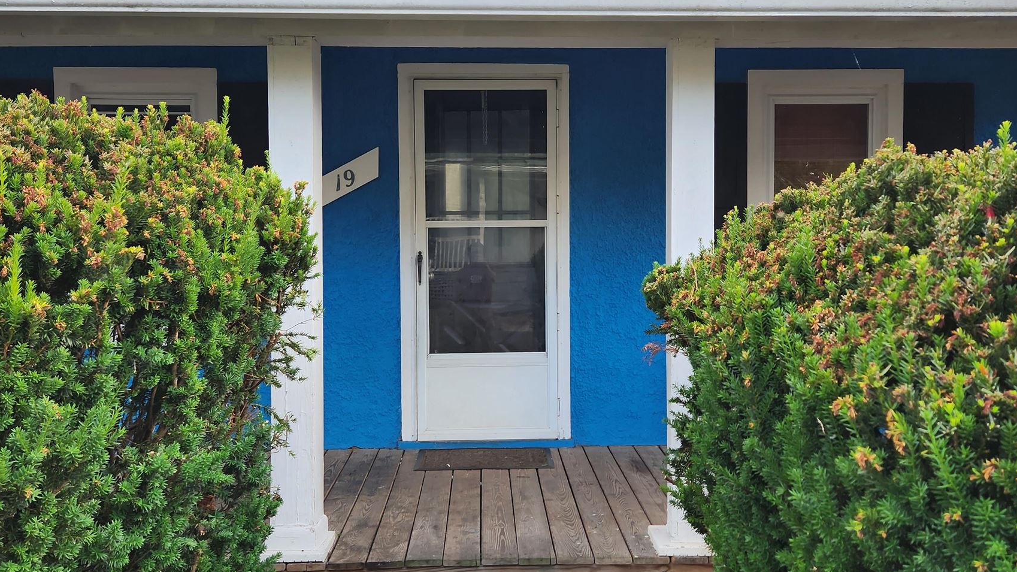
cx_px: 506
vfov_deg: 34.6
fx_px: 917
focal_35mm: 34
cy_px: 272
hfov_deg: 58.0
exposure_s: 1/180
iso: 100
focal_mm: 5.4
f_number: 1.8
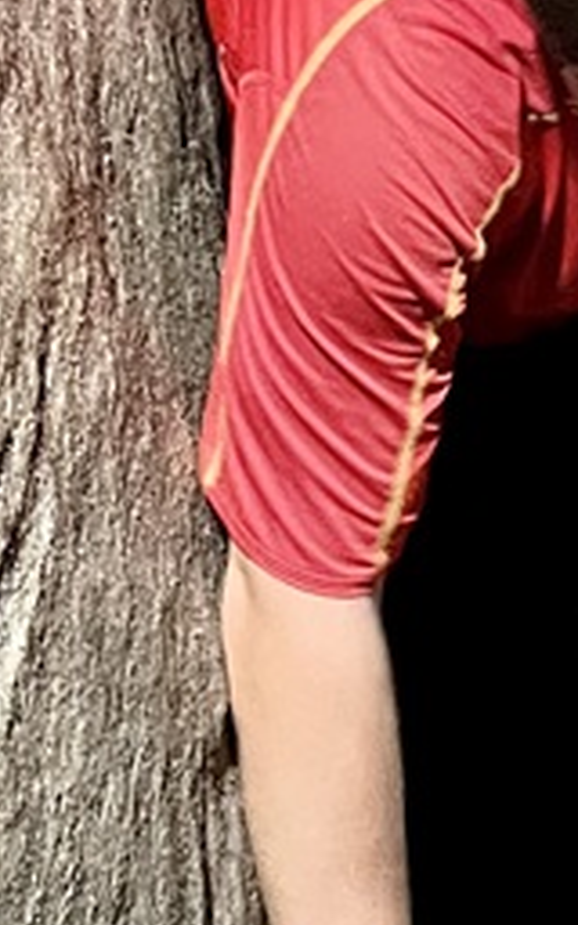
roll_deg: +6.6
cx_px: 784
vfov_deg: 16.2
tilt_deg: -28.5
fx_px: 3251
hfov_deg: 9.9
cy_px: 430
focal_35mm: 129
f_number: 1.6
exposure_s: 1/25
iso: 800
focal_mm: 5.1
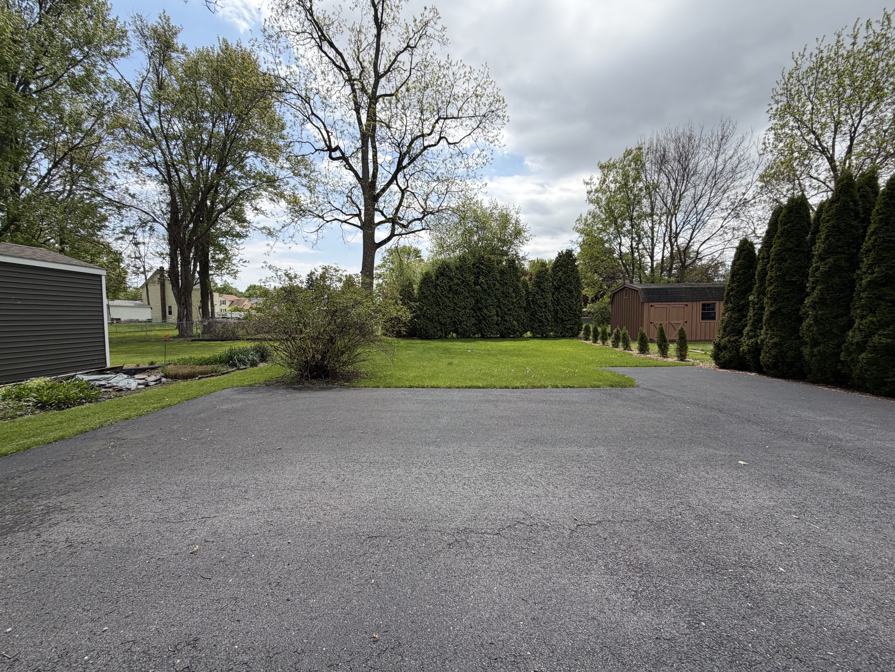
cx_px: 448
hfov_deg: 102.1
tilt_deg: -2.9
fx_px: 362
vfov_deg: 85.7
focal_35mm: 14
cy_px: 336
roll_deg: +0.5
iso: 25
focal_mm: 2.22
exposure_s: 1/770
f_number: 2.2
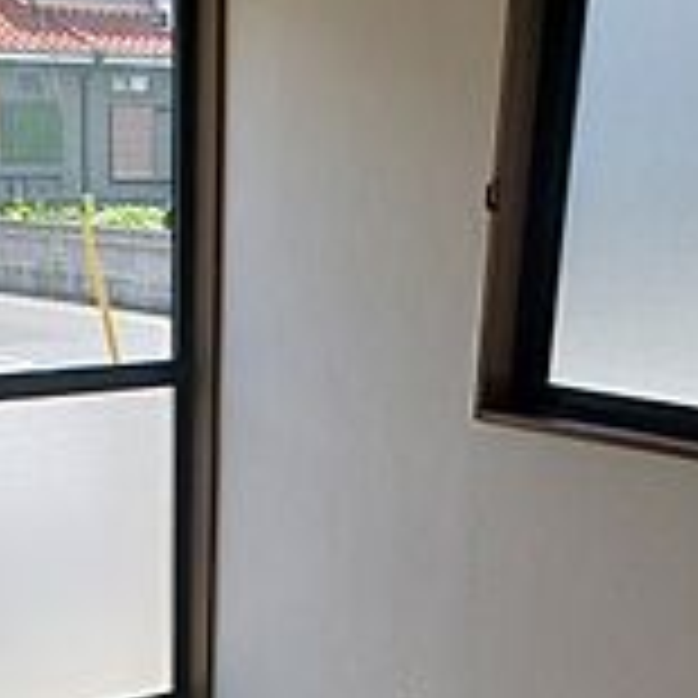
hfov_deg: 24.1
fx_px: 1620
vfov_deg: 21.8
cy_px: 923
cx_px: 194
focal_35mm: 71
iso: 50
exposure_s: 1/324
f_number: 2.4
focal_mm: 4.3
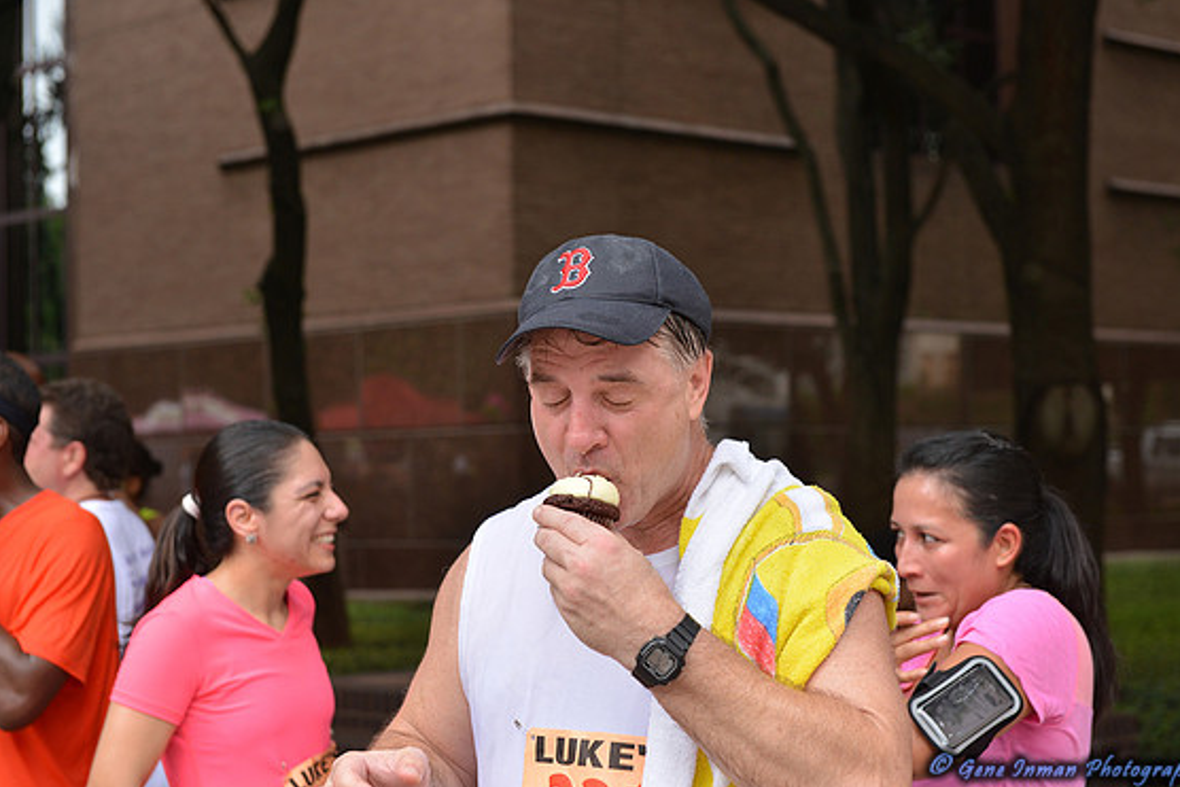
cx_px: 611
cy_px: 387
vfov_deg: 18.7
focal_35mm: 73
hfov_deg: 27.7
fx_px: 2393
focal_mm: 70
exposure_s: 1/160
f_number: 5.6
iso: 560
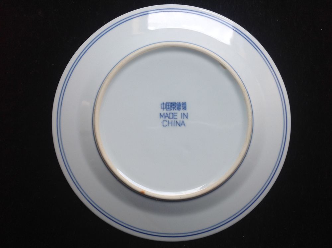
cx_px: 166
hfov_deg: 52.7
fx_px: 335
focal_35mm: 35
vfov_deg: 40.6
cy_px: 124
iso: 50
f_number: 2.4
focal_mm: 4.28
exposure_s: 1/40
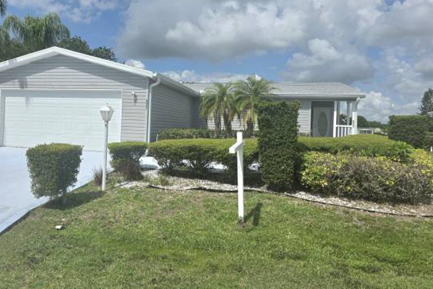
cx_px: 180
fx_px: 337
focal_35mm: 28
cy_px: 121
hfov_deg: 65.0
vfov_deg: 46.2
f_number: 1.7
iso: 50
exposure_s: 1/10000
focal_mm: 6.3
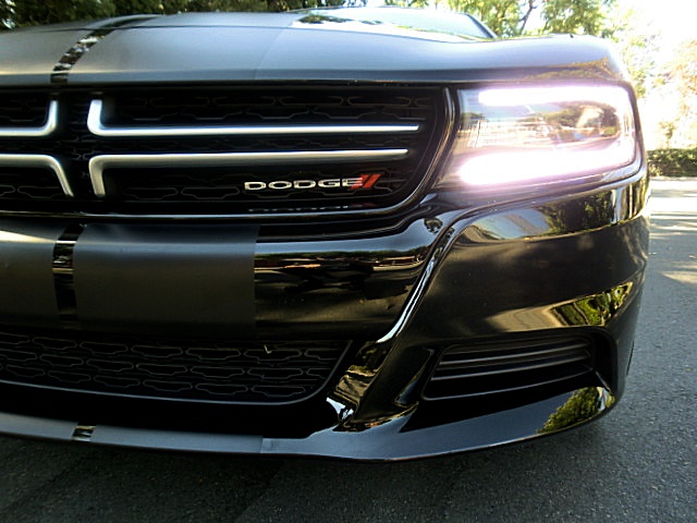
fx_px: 524
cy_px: 262
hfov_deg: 67.3
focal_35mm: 26
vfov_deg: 53.1
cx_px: 348
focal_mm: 4.65
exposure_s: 1/60
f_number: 2.6
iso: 64
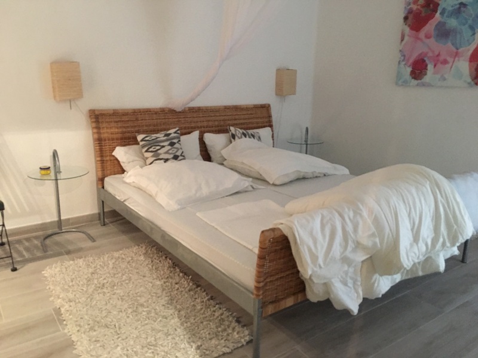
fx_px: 400
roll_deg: -1.8
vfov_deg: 48.2
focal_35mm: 29
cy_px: 179
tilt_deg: -12.8
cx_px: 239
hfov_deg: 61.7
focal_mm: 4.15
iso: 100
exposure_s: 1/4
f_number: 2.2
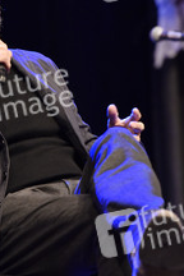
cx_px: 45
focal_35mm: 370
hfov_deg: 3.7
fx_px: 2836
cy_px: 164
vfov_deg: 5.6
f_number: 4.5
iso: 2500
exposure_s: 1/160
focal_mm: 200
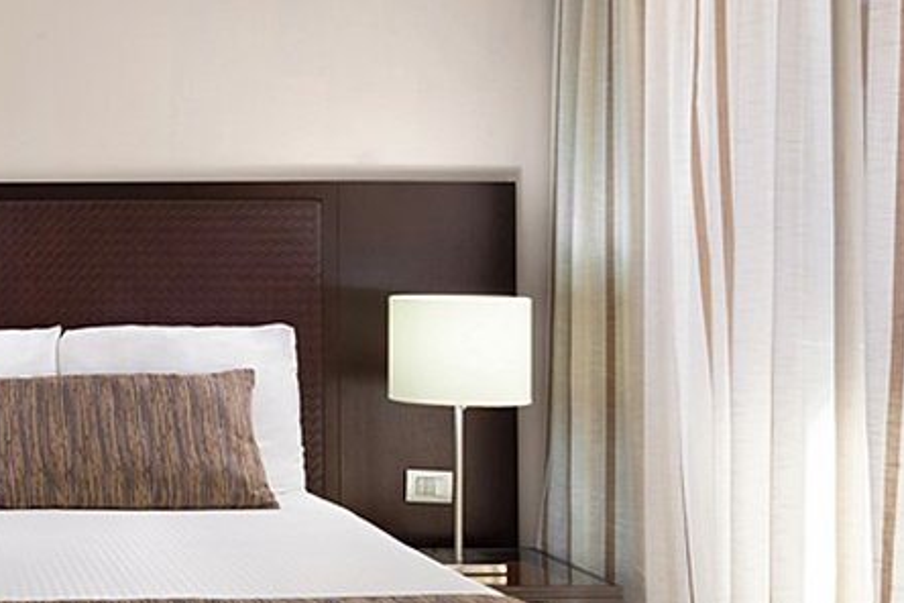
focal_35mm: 55
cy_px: 494
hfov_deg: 32.3
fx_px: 1381
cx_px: -68
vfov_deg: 24.2
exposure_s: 1/6
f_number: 13
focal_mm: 24
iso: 400
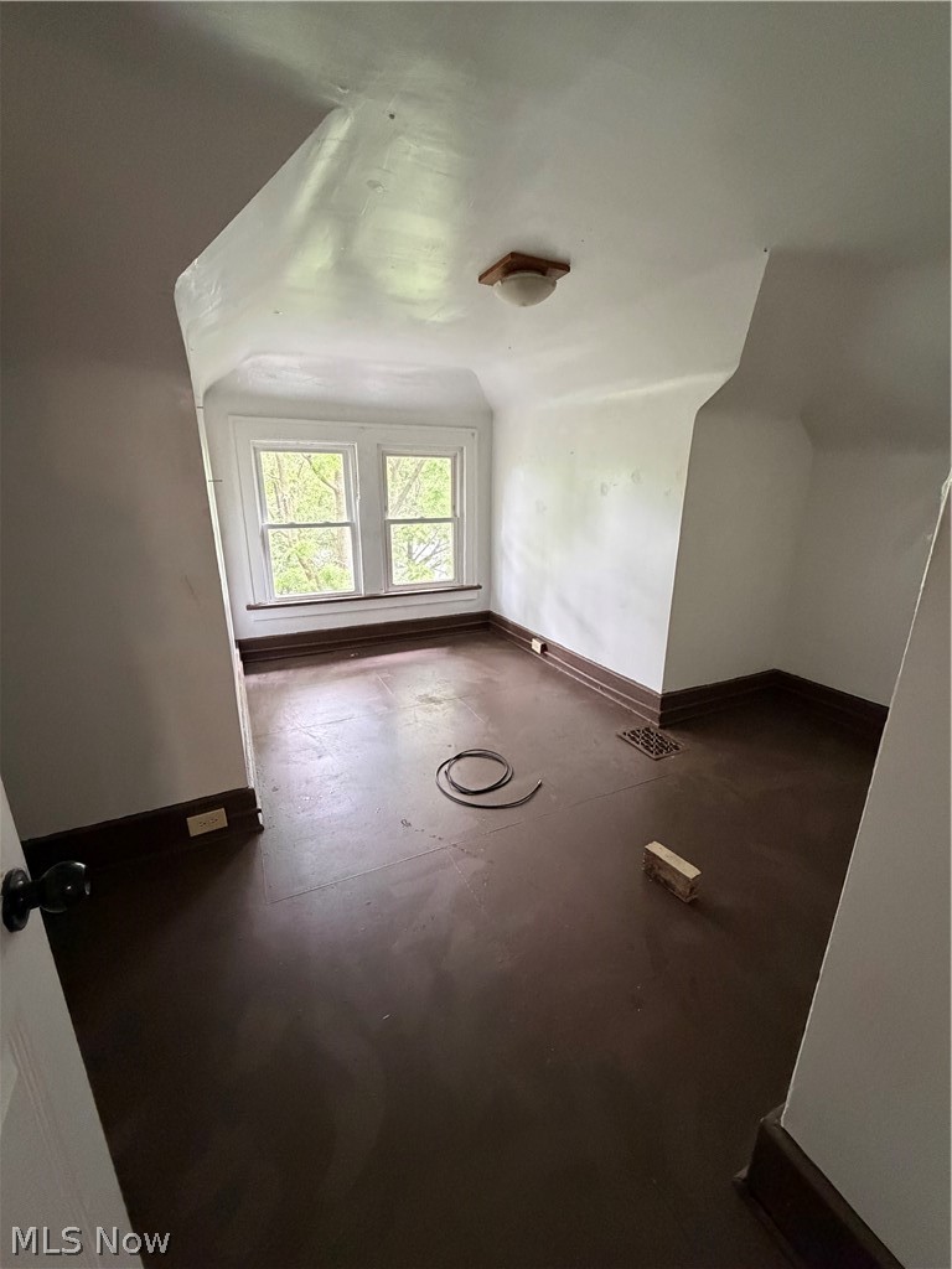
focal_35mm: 14
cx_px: 476
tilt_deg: -17.9
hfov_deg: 85.7
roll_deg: -1.2
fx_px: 513
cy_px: 634
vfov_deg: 102.1
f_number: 2.2
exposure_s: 1/60
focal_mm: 2.22
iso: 800
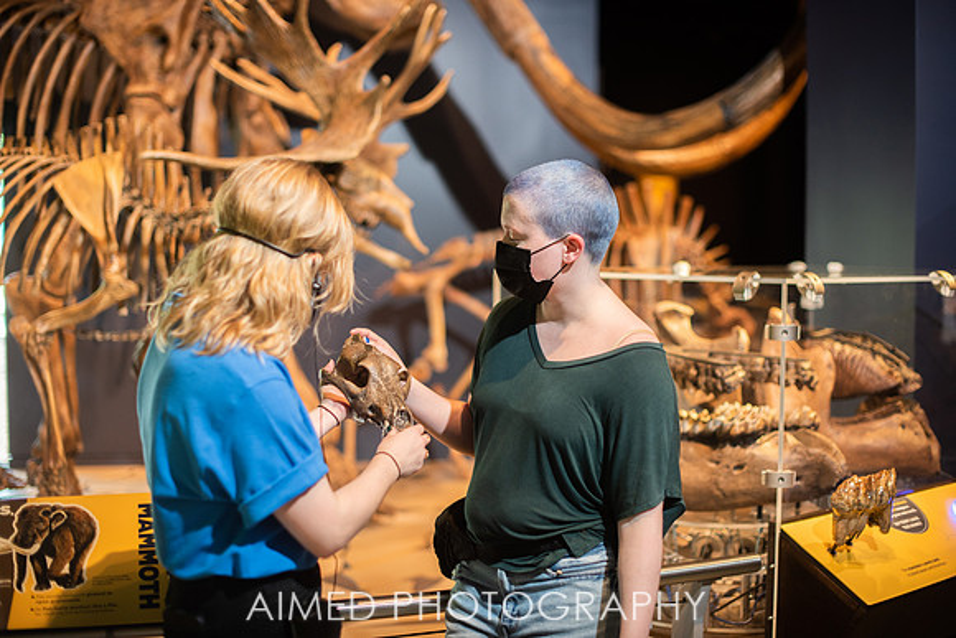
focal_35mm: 50
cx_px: 478
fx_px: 1328
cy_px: 319
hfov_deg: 39.6
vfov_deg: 27.0
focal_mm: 50
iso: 500
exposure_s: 1/200
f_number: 1.8
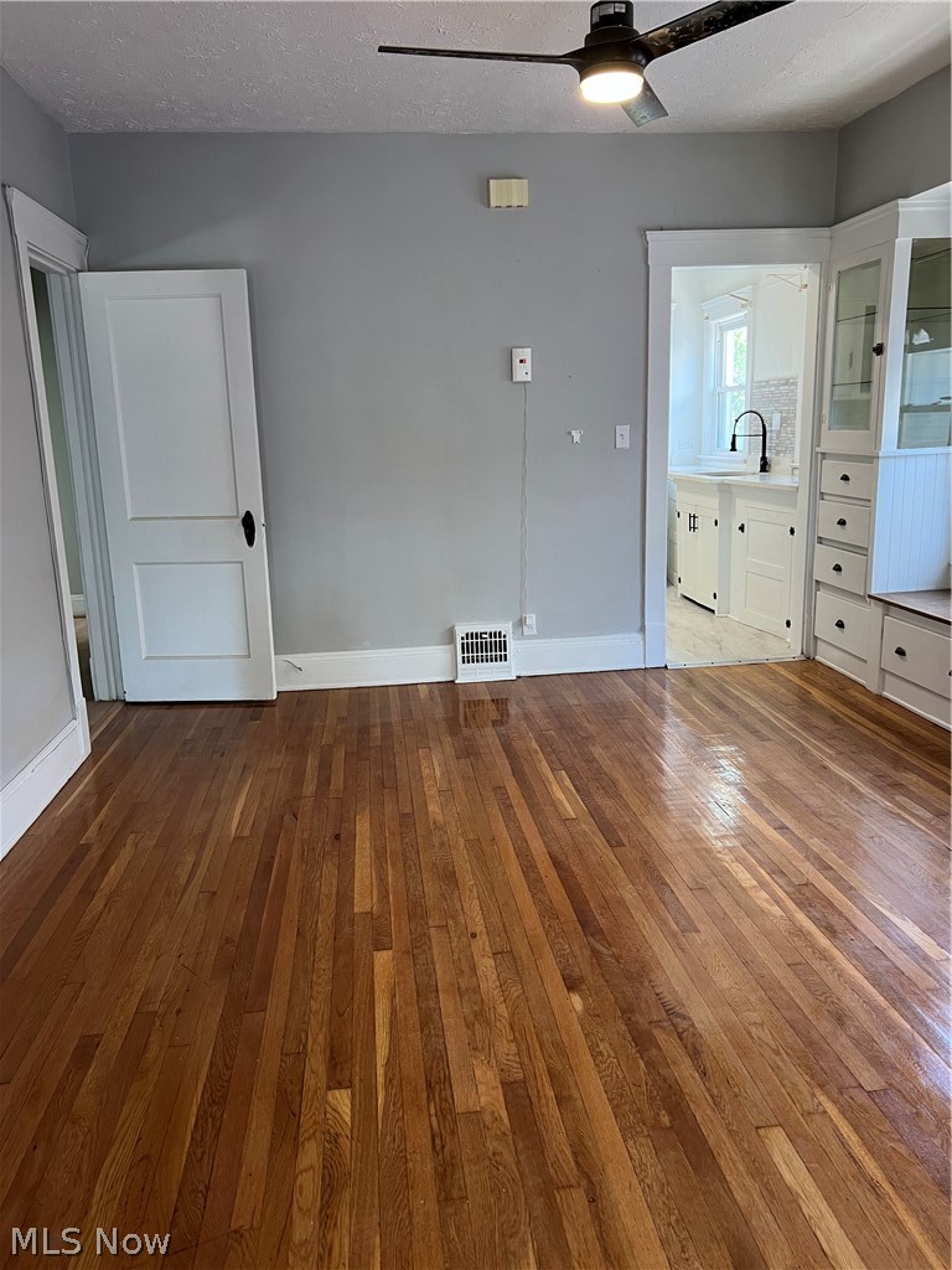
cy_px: 635
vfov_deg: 67.3
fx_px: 953
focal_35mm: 26
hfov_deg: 53.1
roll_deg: +1.3
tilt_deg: -12.8
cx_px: 476
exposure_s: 1/91
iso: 125
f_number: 1.5
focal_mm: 5.7
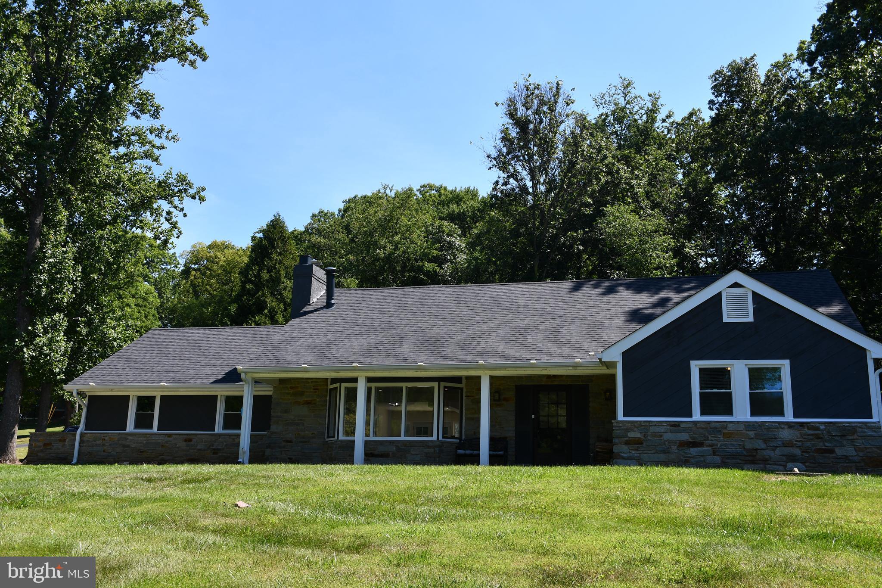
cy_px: 294
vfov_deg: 36.9
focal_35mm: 36
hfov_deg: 53.1
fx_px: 882
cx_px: 441
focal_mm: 24
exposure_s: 1/250
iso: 110
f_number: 8
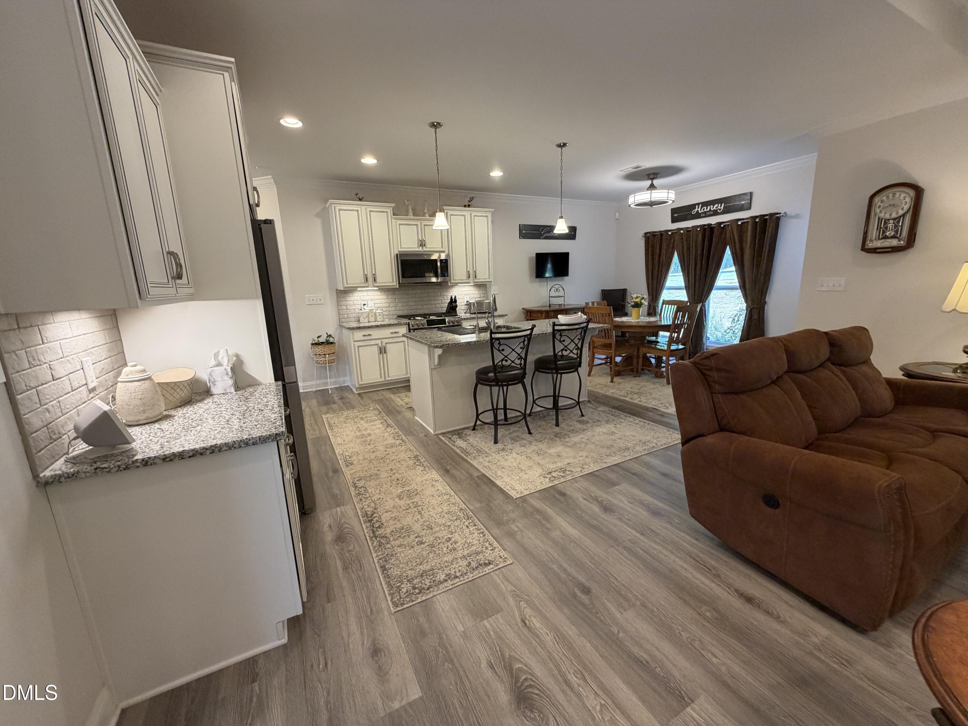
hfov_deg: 102.1
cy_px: 363
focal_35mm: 14
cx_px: 484
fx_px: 391
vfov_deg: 85.7
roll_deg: +1.7
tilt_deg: -12.2
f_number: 2.2
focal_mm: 2.22
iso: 250
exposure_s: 1/60
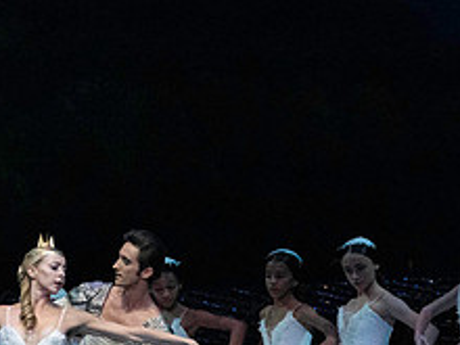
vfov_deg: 3.1
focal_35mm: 472
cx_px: 163
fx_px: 6272
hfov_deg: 4.2
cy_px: 338
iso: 25600
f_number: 5
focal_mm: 186
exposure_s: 1/400
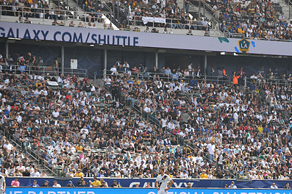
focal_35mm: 190
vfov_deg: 7.2
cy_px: 131
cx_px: 200
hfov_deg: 10.8
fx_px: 1540
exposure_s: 1/2500
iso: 320
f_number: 3.5
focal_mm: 130
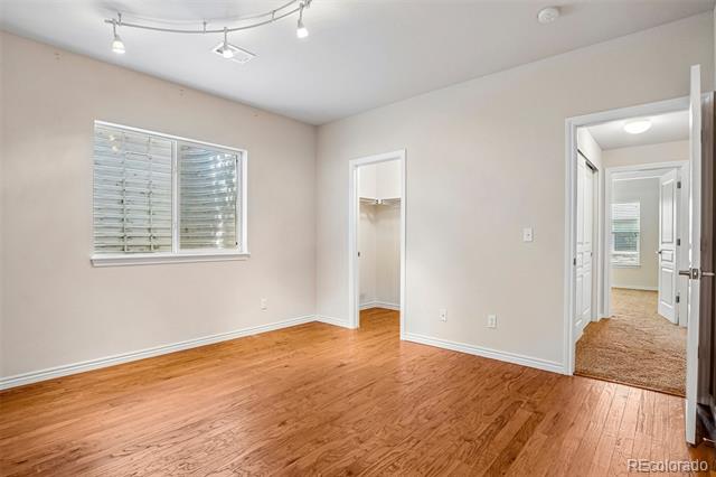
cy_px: 238
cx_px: 358
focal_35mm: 16
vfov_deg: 72.0
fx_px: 328
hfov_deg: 95.0
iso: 500
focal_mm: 11
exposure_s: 1/15
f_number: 8
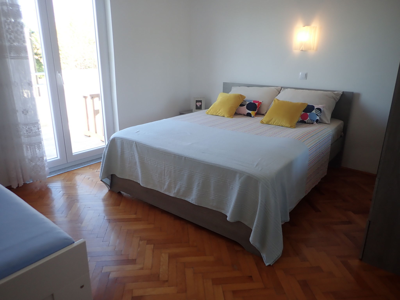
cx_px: 200
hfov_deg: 69.4
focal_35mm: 25
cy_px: 150
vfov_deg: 54.9
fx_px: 289
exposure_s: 1/100
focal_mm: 4.5
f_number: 2
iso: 100
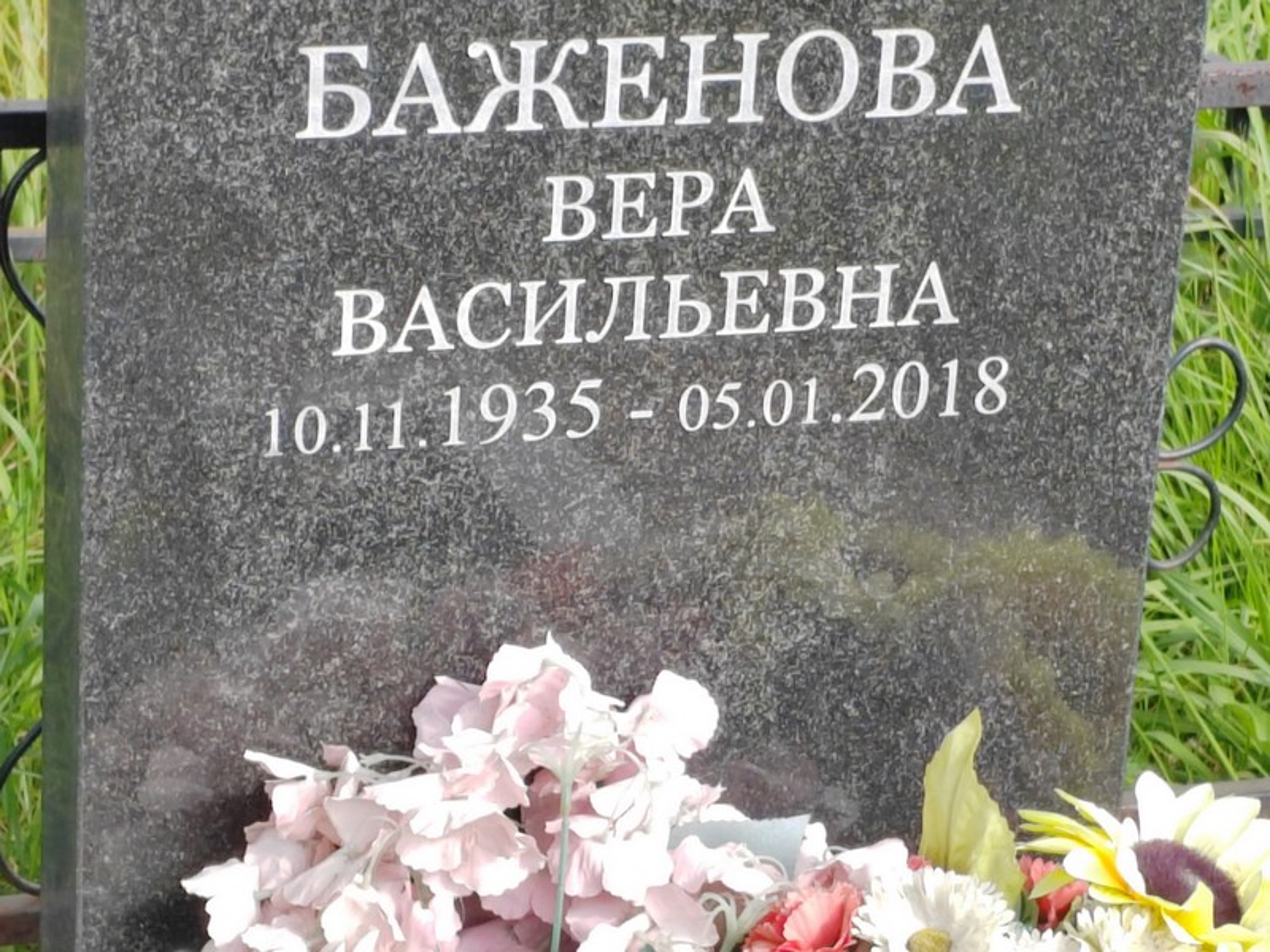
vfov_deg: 12.3
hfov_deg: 16.4
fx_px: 4403
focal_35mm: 120
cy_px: 476
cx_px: 635
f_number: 1.9
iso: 100
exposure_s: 1/440
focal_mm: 5.52
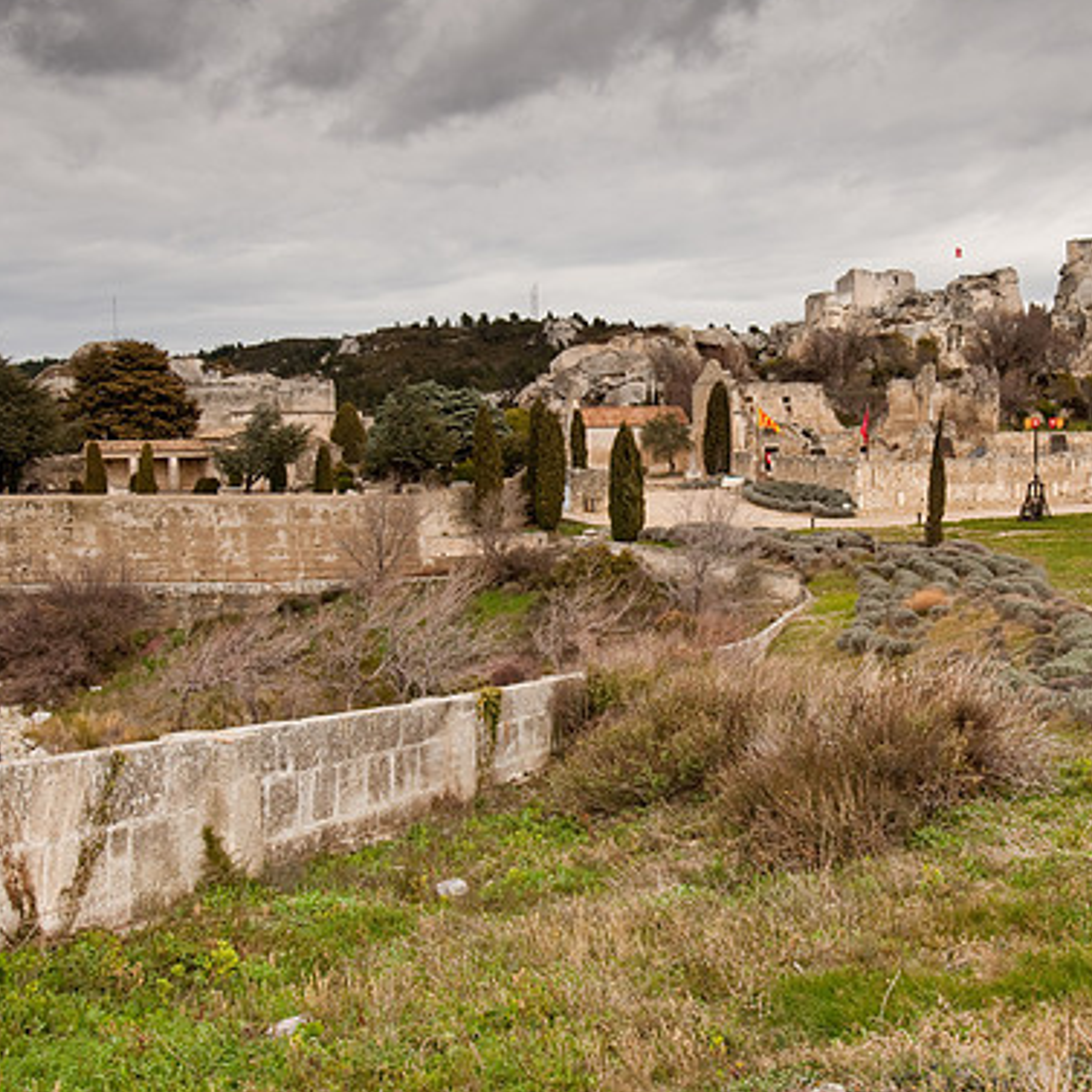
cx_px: 733
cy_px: 537
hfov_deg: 35.7
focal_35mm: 47
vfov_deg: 36.1
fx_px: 1677
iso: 200
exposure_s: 1/250
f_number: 8
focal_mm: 24
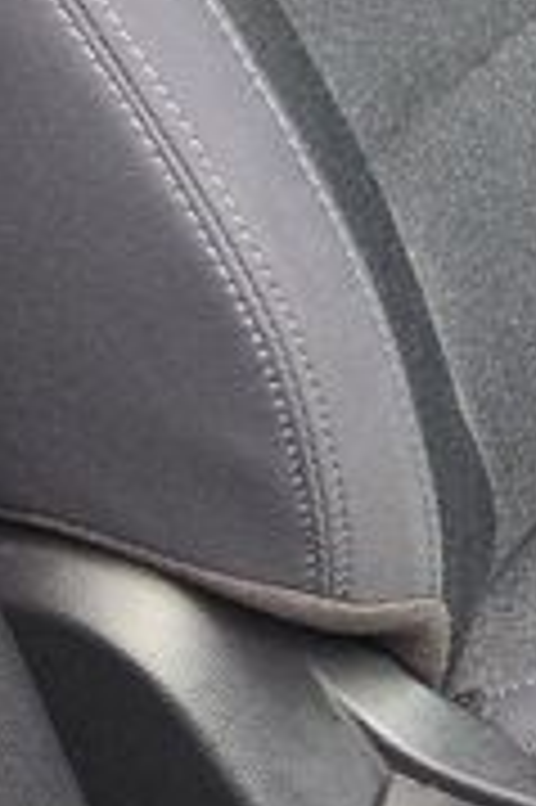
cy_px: -324
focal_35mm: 137
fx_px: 3065
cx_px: 1459
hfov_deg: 8.7
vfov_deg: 14.2
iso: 40
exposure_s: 1/180
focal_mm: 5.4
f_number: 1.8
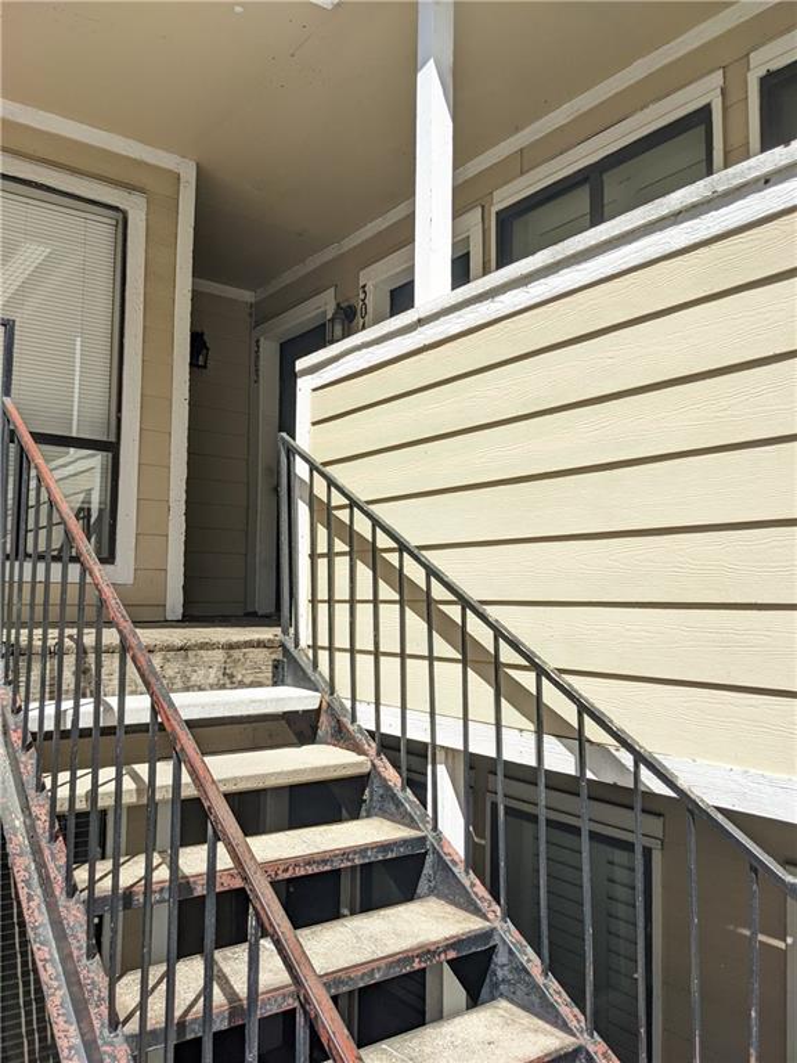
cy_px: 532
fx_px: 829
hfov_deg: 51.4
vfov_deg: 65.3
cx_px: 398
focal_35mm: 27
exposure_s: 1/1675
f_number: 1.73
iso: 57
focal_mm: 4.38
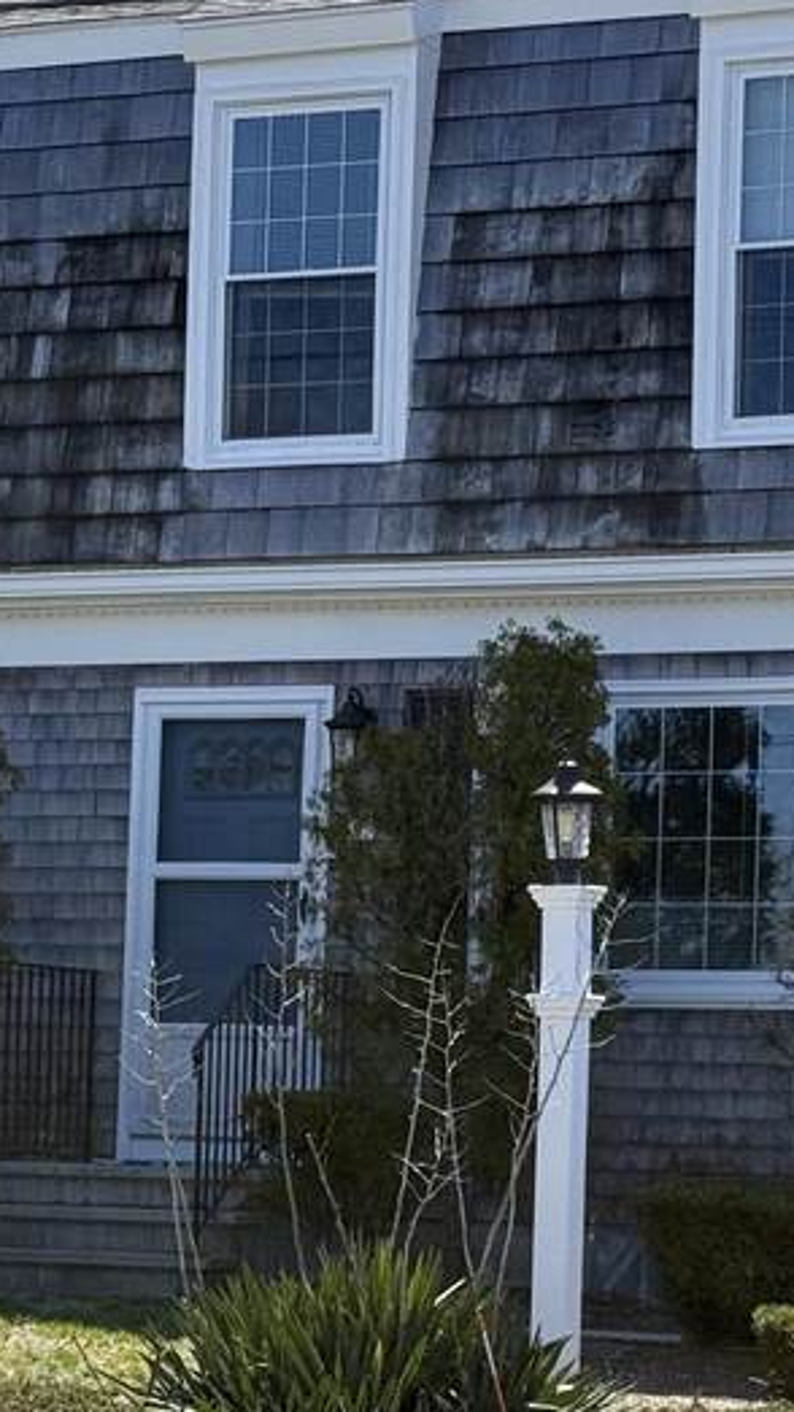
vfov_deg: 16.7
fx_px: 4793
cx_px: 292
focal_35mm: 128
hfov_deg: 9.5
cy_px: 1029
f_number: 1.78
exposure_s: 1/2273
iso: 64
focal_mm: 6.76
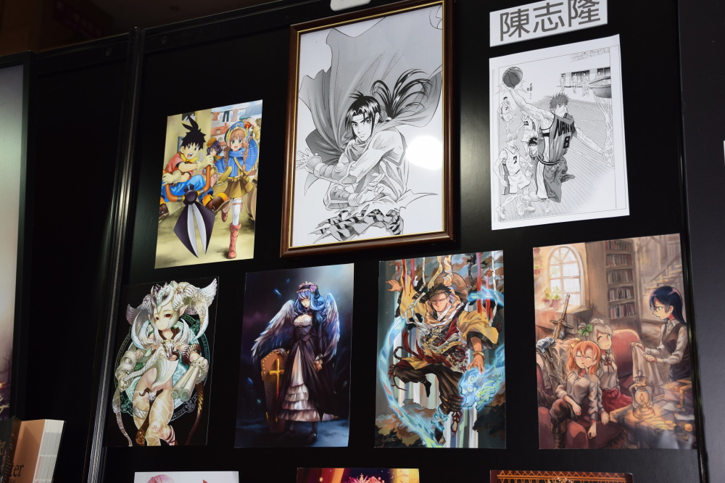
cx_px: 362
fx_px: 966
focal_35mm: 48
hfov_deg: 41.1
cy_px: 242
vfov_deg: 28.1
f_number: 5.6
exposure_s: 1/60
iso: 400
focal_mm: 32
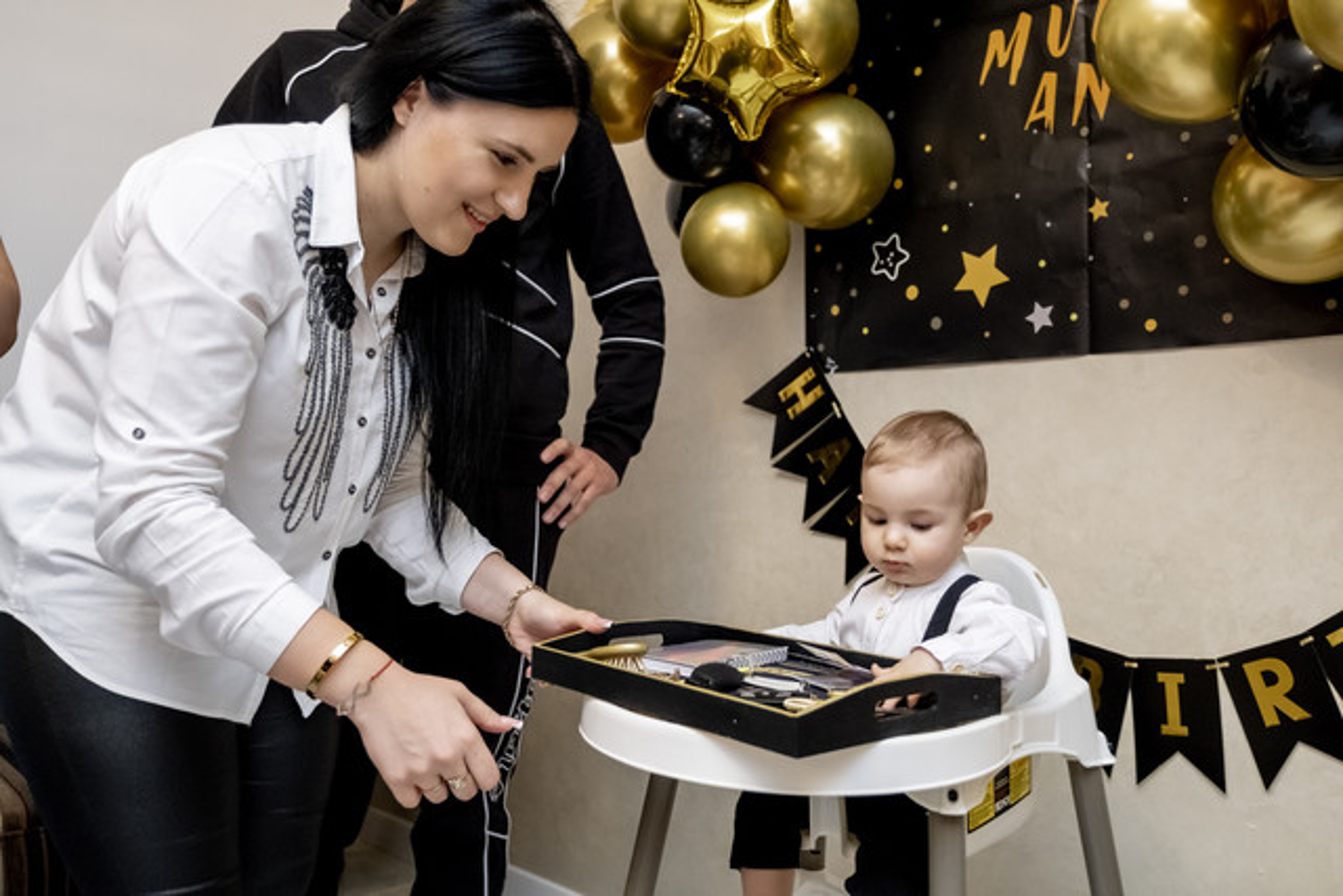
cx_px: 672
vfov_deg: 42.3
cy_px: 448
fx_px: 1157
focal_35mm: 31
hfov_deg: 60.3
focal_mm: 20.6
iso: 2000
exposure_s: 1/160
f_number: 2.8
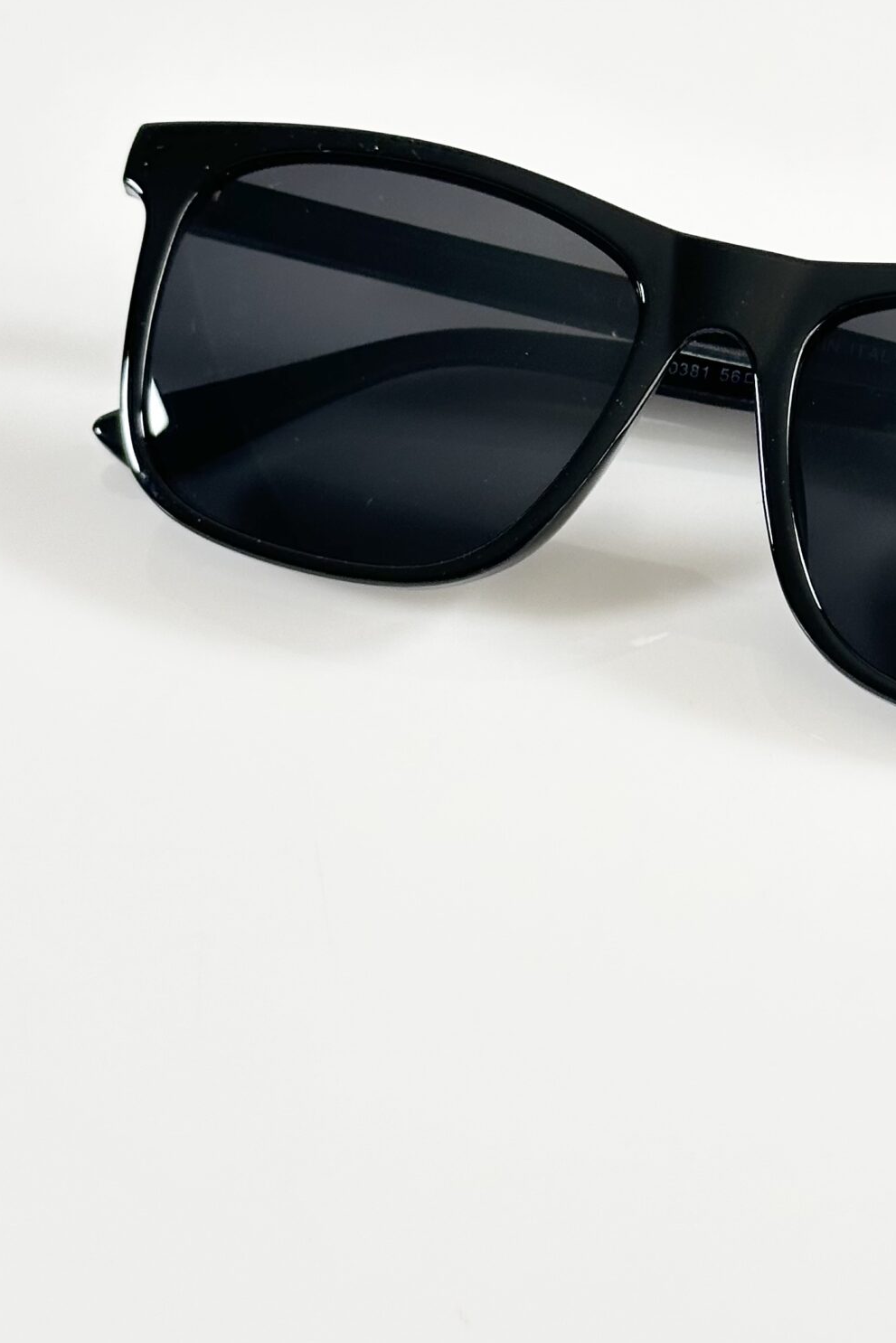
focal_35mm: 86
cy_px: 399
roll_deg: +1.0
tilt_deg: -44.0
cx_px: 697
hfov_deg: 15.8
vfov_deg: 23.5
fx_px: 3210
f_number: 1.78
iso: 80
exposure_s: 1/100
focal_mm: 6.86
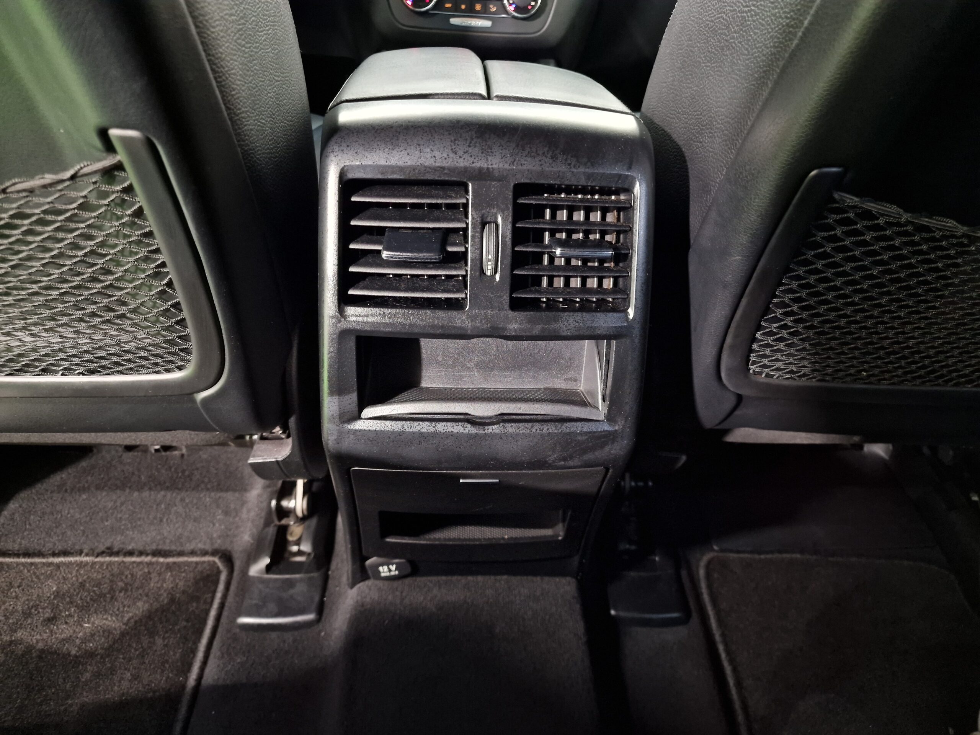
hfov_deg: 73.9
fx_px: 651
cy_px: 368
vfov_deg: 58.9
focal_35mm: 23
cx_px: 490
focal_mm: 6.4
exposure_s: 1/10
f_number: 1.8
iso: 500
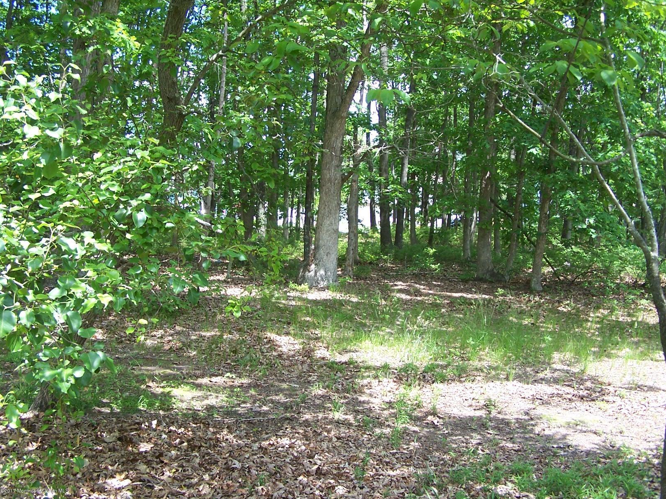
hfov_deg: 47.9
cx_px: 340
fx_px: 750
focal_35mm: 39
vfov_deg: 36.8
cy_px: 252
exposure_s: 1/180
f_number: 2.8
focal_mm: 6.3
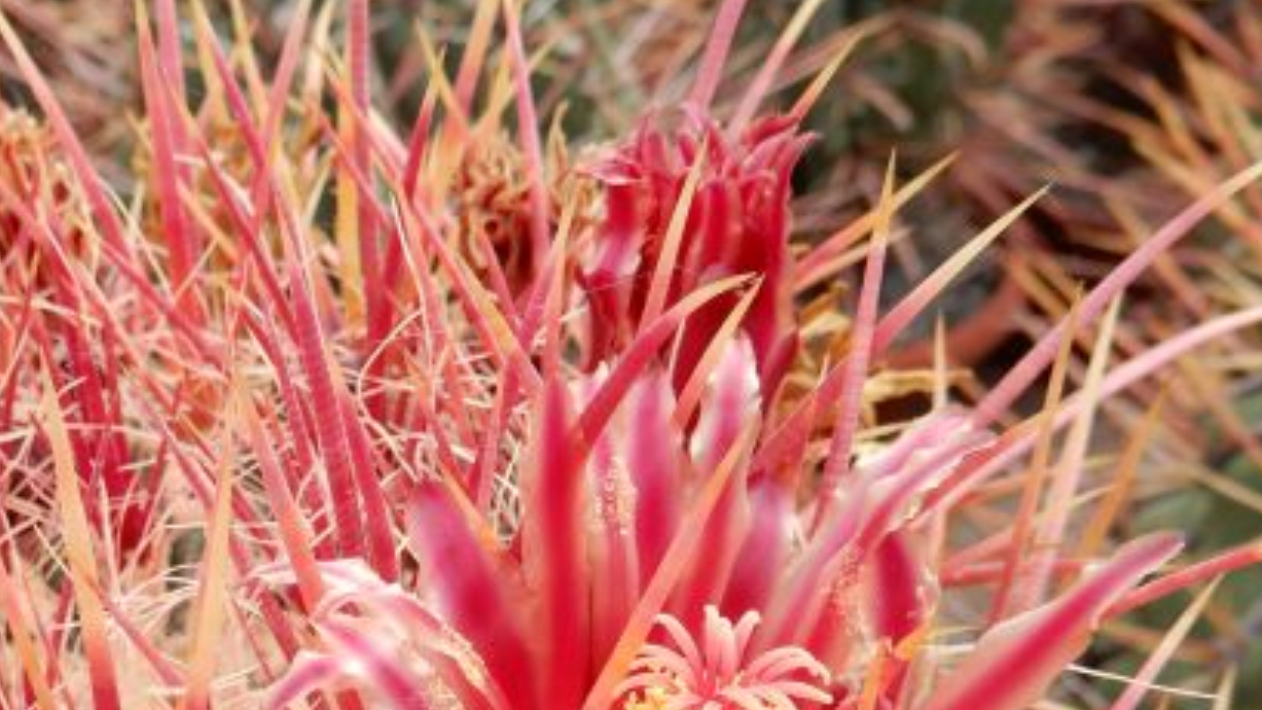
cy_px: 739
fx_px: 1606
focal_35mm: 48
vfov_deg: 23.7
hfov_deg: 40.5
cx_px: 194
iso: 80
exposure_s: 1/160
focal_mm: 4.3
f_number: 3.4
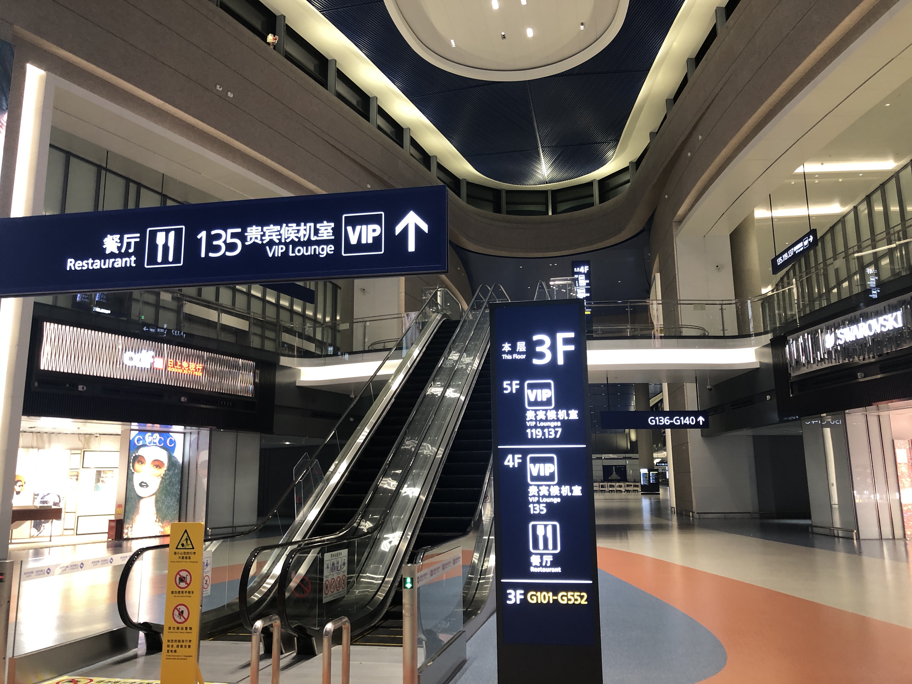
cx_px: 456
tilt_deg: +12.4
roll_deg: +1.4
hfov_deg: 63.4
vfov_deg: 49.7
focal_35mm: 28
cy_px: 342
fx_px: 738
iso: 50
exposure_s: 1/17
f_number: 1.8
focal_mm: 3.99
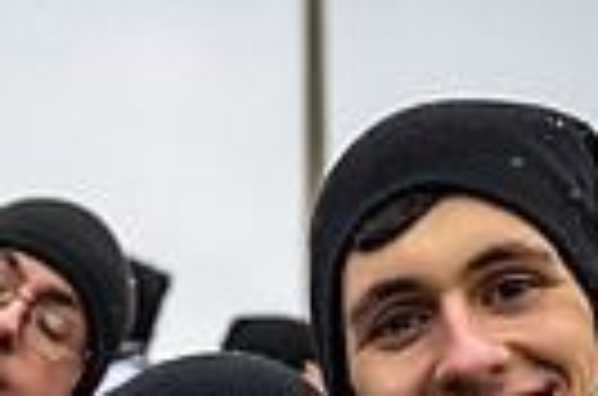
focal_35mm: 105
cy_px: 727
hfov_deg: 18.7
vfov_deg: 11.9
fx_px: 1740
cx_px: -63
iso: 160
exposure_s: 1/500
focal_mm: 24
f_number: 2.8
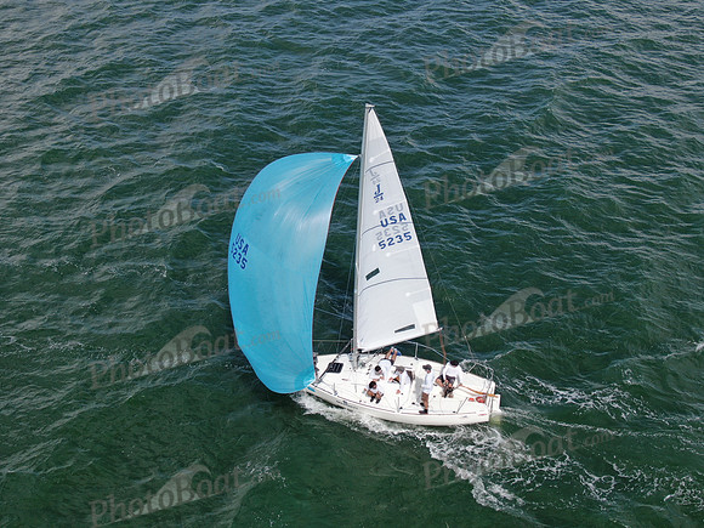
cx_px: 352
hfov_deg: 39.7
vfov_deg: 30.3
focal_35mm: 48
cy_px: 264
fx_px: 976
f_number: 3.8
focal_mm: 8.6
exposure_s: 1/800
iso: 100
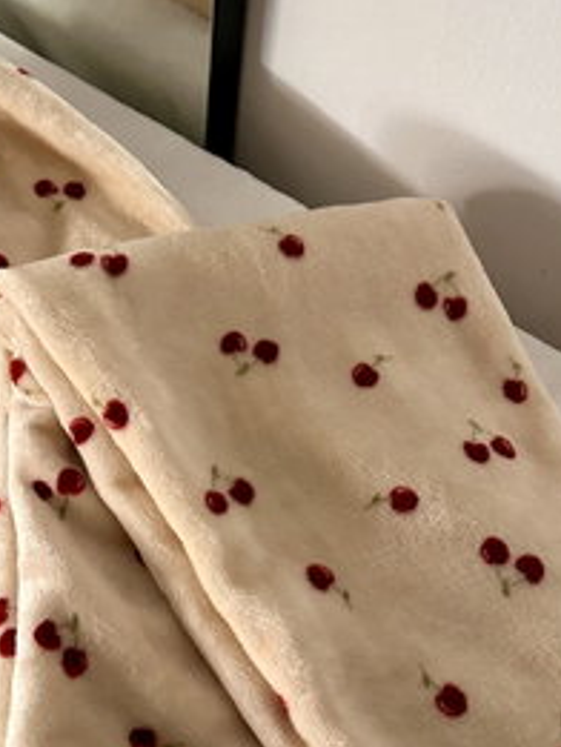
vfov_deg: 36.1
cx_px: 166
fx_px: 1144
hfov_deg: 27.3
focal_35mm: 53
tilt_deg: -60.5
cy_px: 436
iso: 400
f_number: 1.5
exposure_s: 1/60
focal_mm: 5.7
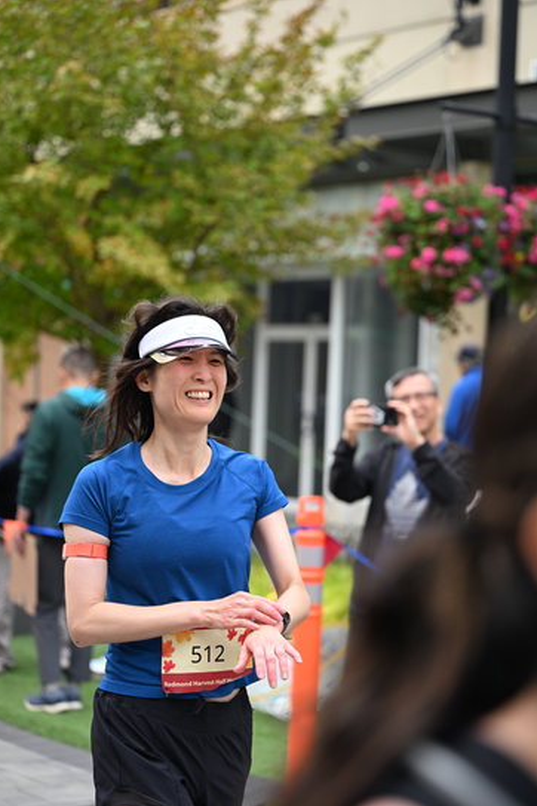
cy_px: 407
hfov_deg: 17.5
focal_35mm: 78
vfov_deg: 26.0
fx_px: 1745
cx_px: 266
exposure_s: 1/2000
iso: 640
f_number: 2.8
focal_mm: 77
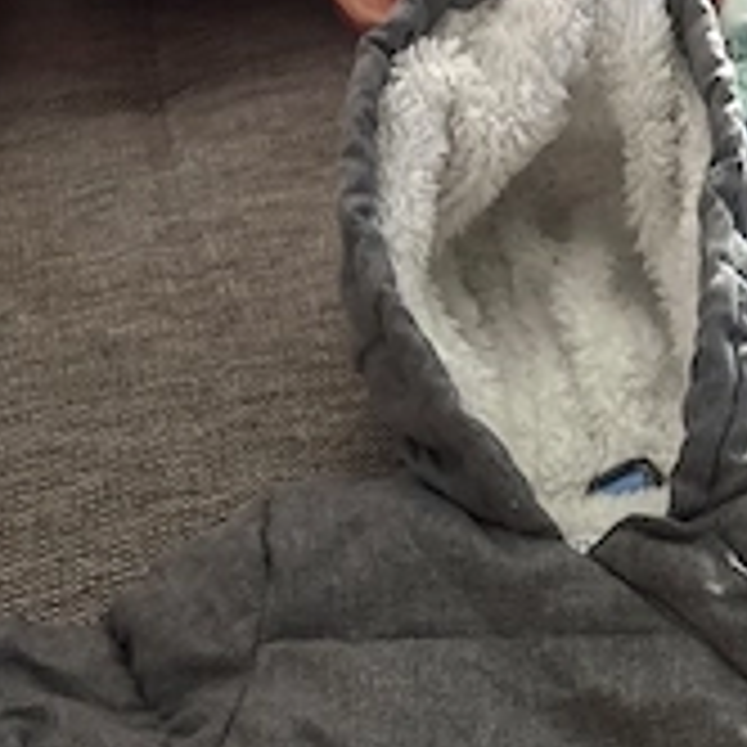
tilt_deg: -57.1
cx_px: 657
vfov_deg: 29.3
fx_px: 1245
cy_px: 873
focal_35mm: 51
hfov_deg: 32.0
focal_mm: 6.76
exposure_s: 1/35
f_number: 1.78
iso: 1000
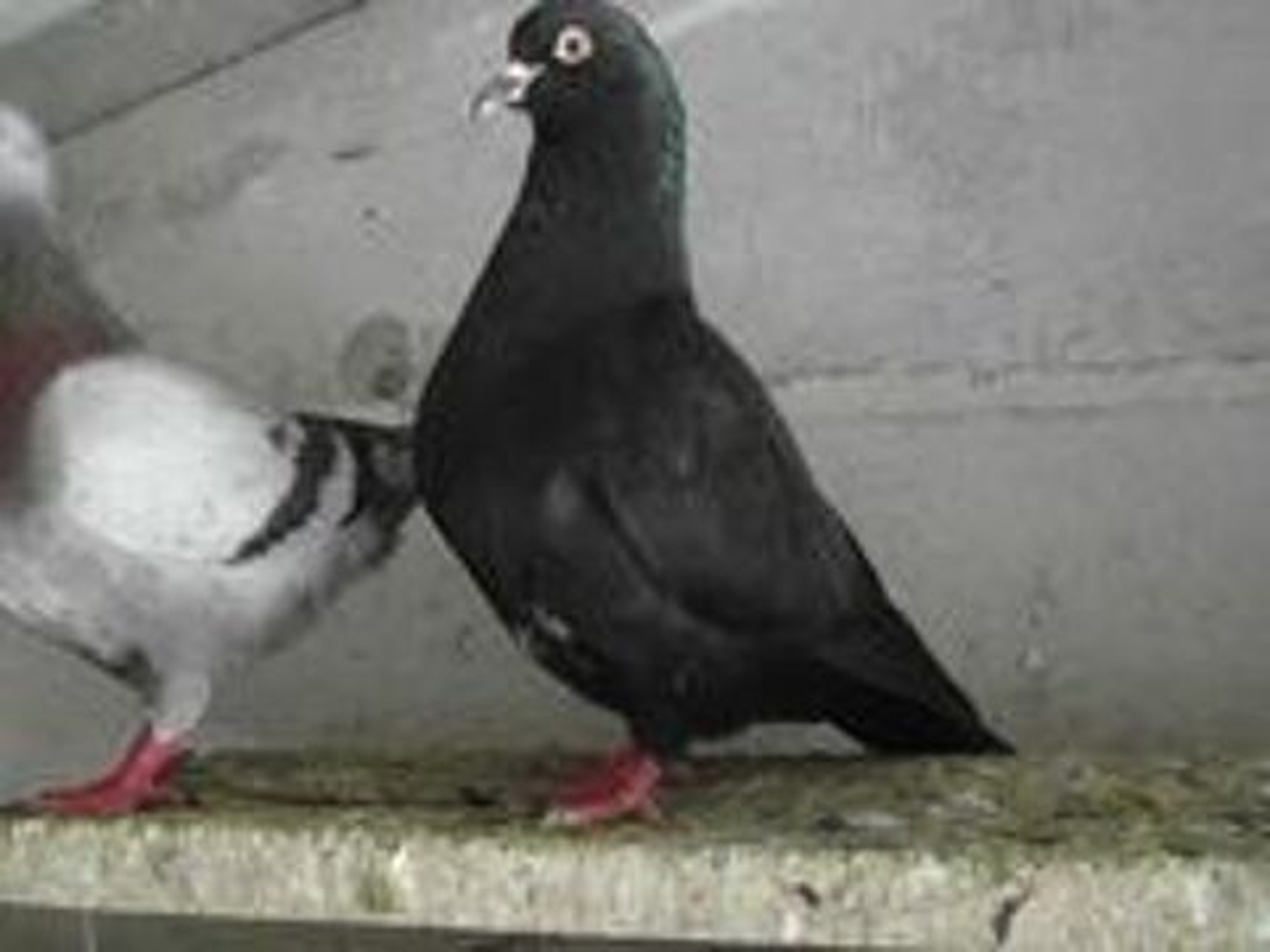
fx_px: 1504
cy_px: 476
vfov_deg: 35.1
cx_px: 635
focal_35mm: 41
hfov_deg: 45.8
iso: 800
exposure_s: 1/10
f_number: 3.6
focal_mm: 6.8
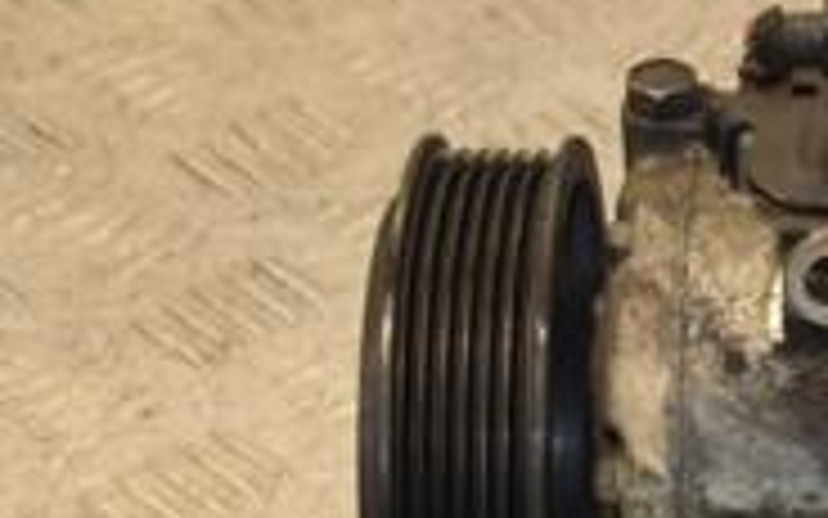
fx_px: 4491
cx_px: 1242
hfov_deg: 10.2
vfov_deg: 6.6
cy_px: 365
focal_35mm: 199
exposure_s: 1/160
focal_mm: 40
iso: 800
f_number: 4.8
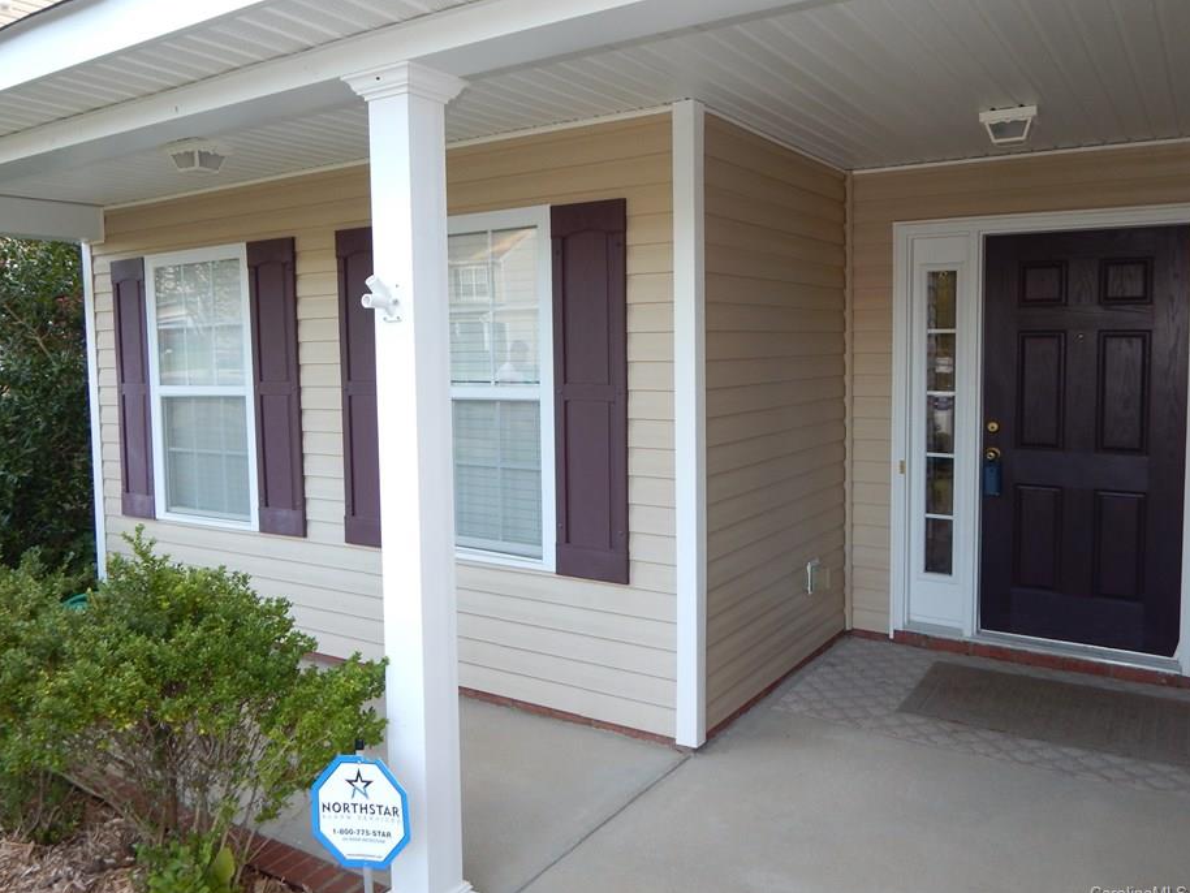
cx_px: 573
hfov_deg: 63.4
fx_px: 963
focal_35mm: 28
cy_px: 406
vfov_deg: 49.7
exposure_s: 1/80
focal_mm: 4.5
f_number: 3.1
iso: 125
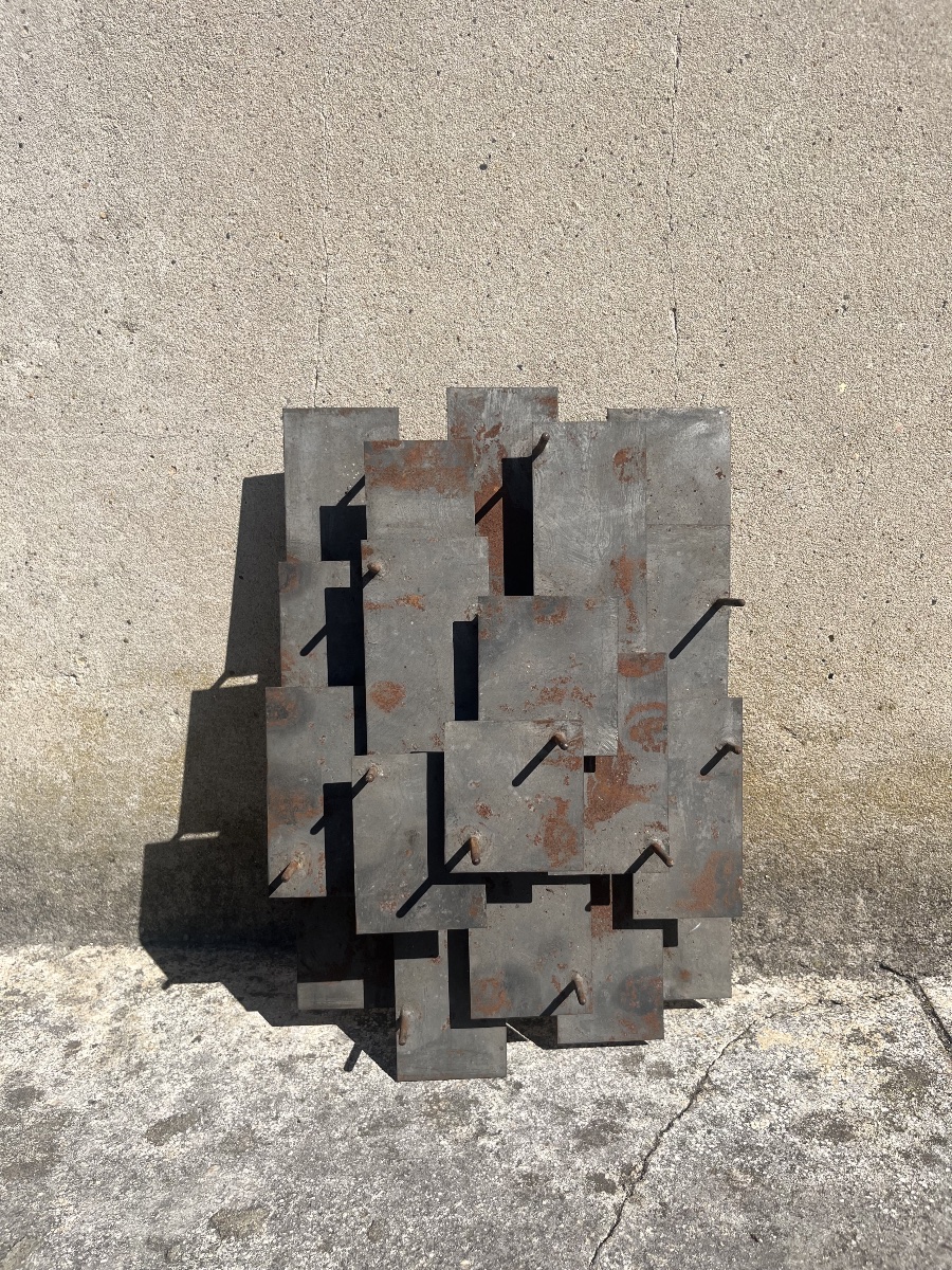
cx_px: 476
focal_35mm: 26
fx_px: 953
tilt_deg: -14.4
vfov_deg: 67.3
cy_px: 635
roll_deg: +1.7
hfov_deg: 53.1
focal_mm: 5.1
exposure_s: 1/2755
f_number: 1.6
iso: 50
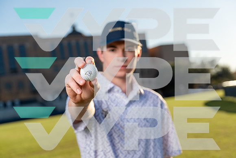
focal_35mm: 60
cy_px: 79
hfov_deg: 33.4
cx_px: 118
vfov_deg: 22.6
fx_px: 393
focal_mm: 60
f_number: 4.5
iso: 250
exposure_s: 1/1250
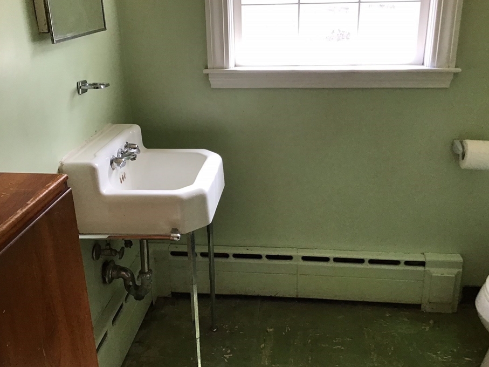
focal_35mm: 35
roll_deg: +1.5
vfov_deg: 40.7
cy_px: 170
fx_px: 494
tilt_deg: -20.9
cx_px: 246
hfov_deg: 52.6
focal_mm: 3.3
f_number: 2.4
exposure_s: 1/30
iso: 32
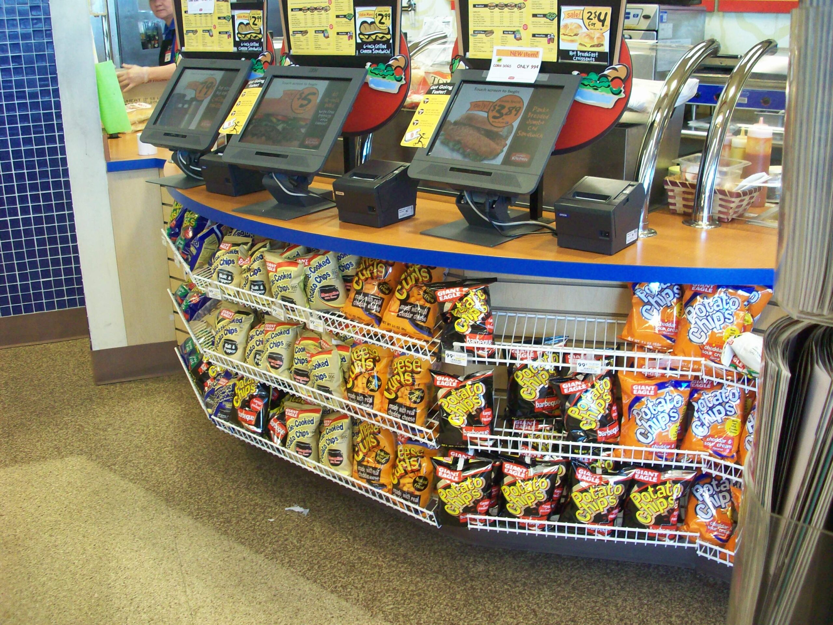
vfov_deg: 38.7
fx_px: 890
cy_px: 312
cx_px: 416
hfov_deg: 50.1
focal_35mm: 37
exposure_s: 1/22.5
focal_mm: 6.2
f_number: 2.8
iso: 160
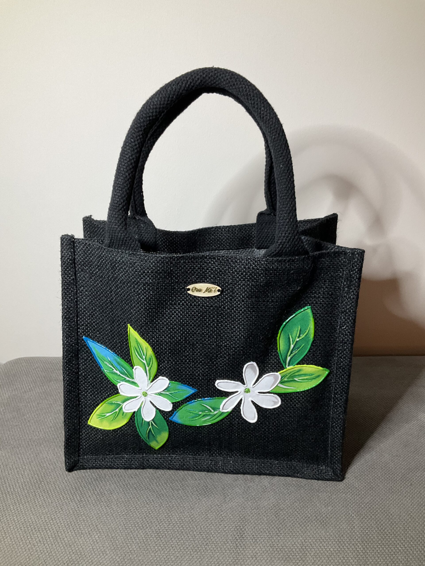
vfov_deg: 61.7
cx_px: 212
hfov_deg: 48.2
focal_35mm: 29
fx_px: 475
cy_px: 283
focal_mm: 3
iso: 80
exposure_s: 1/50
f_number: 1.8
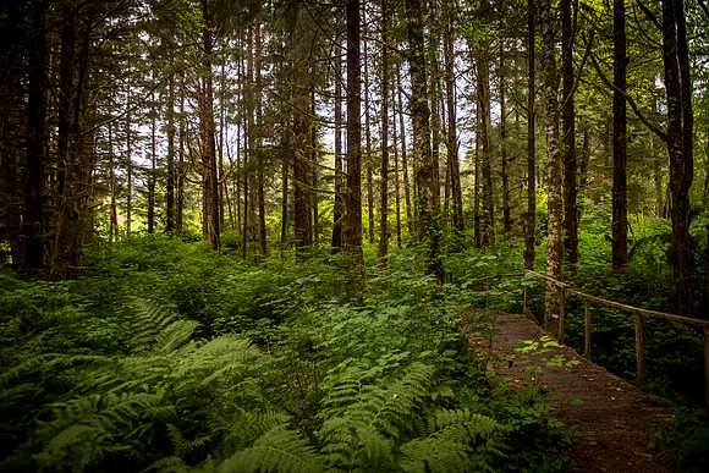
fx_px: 473
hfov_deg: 73.7
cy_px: 236
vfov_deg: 53.2
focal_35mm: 24
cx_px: 354
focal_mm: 24
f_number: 2.8
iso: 100
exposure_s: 1/200
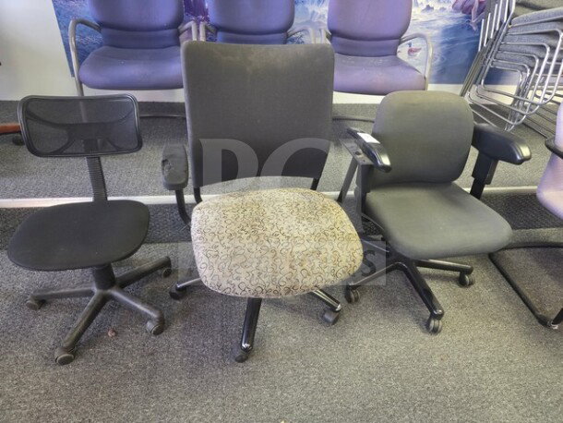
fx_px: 374
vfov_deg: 58.9
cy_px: 212
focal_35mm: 23
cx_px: 282
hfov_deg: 73.9
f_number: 1.7
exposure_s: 1/60
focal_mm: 6.3
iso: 500
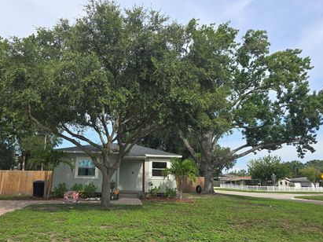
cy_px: 115
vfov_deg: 49.7
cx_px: 134
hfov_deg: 63.0
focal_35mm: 28
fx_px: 261
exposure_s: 1/457
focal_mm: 6.3
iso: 12
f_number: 1.7
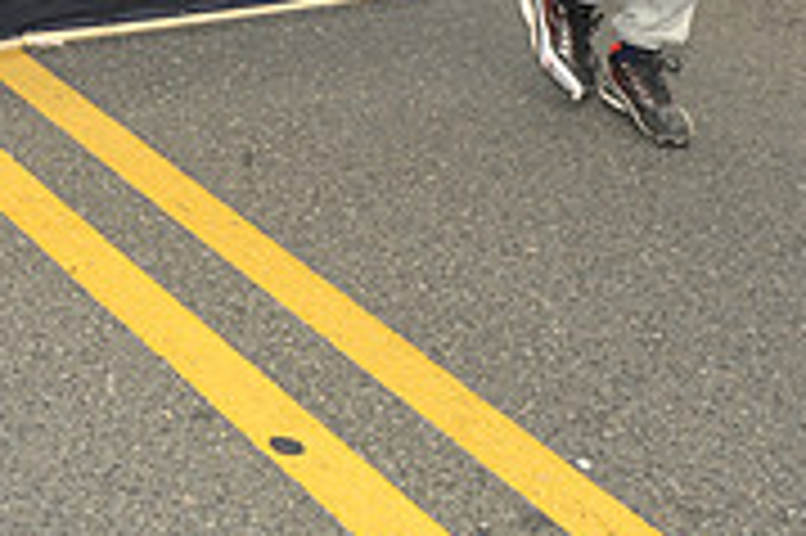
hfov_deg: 21.3
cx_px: 104
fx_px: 2103
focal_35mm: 94
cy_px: -293
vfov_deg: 13.6
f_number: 8
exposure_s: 1/250
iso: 400
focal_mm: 29
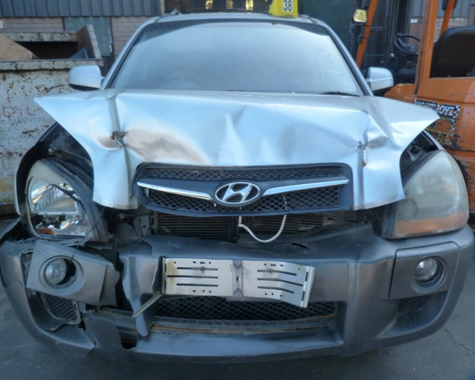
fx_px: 379
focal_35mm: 27
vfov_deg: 53.2
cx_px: 235
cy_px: 183
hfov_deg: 64.1
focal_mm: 4.5
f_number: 2.8
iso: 125
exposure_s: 1/100
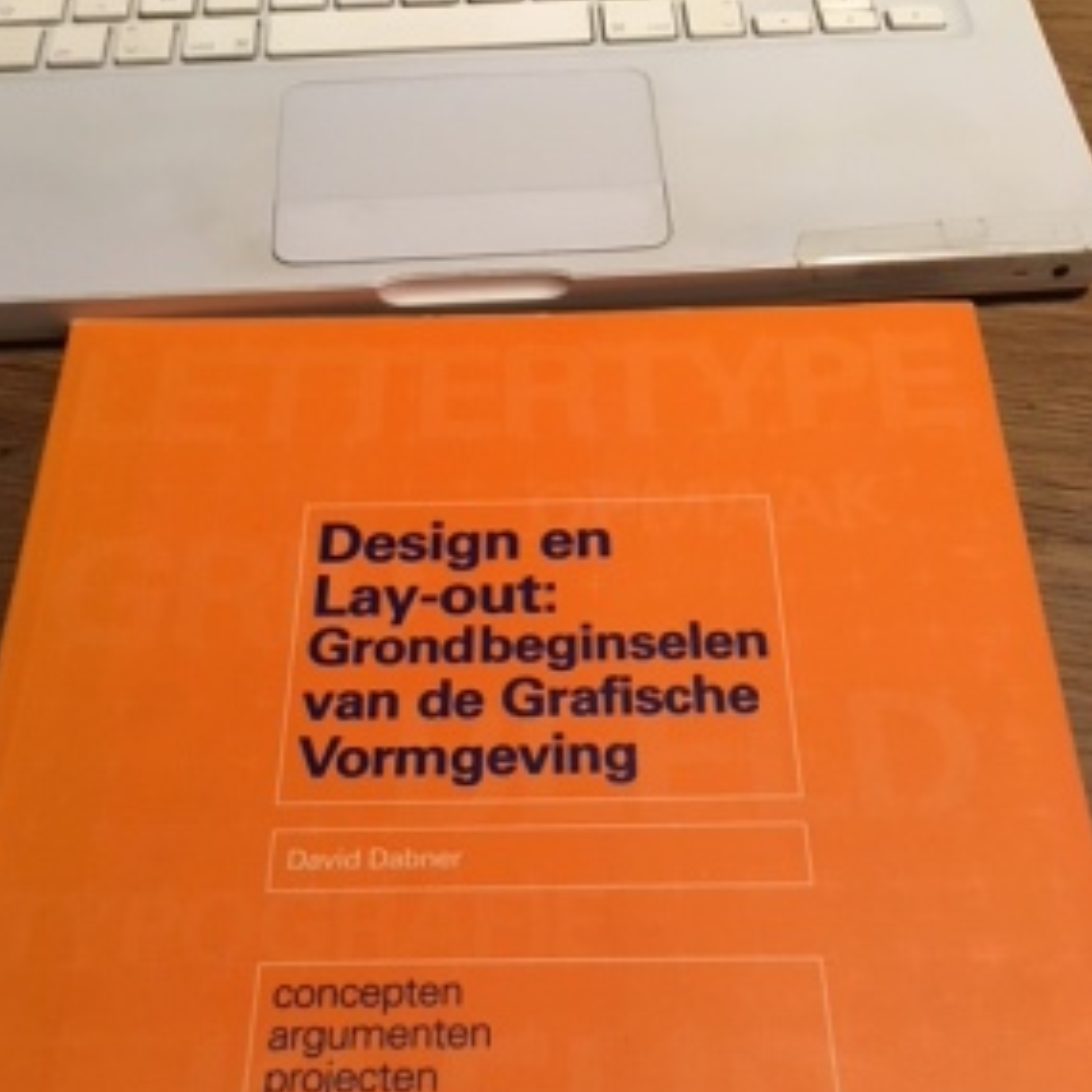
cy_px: 709
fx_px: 1285
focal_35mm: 36
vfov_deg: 45.5
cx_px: 529
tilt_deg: -61.0
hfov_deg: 46.0
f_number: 2.2
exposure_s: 1/33
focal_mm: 4.15
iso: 160
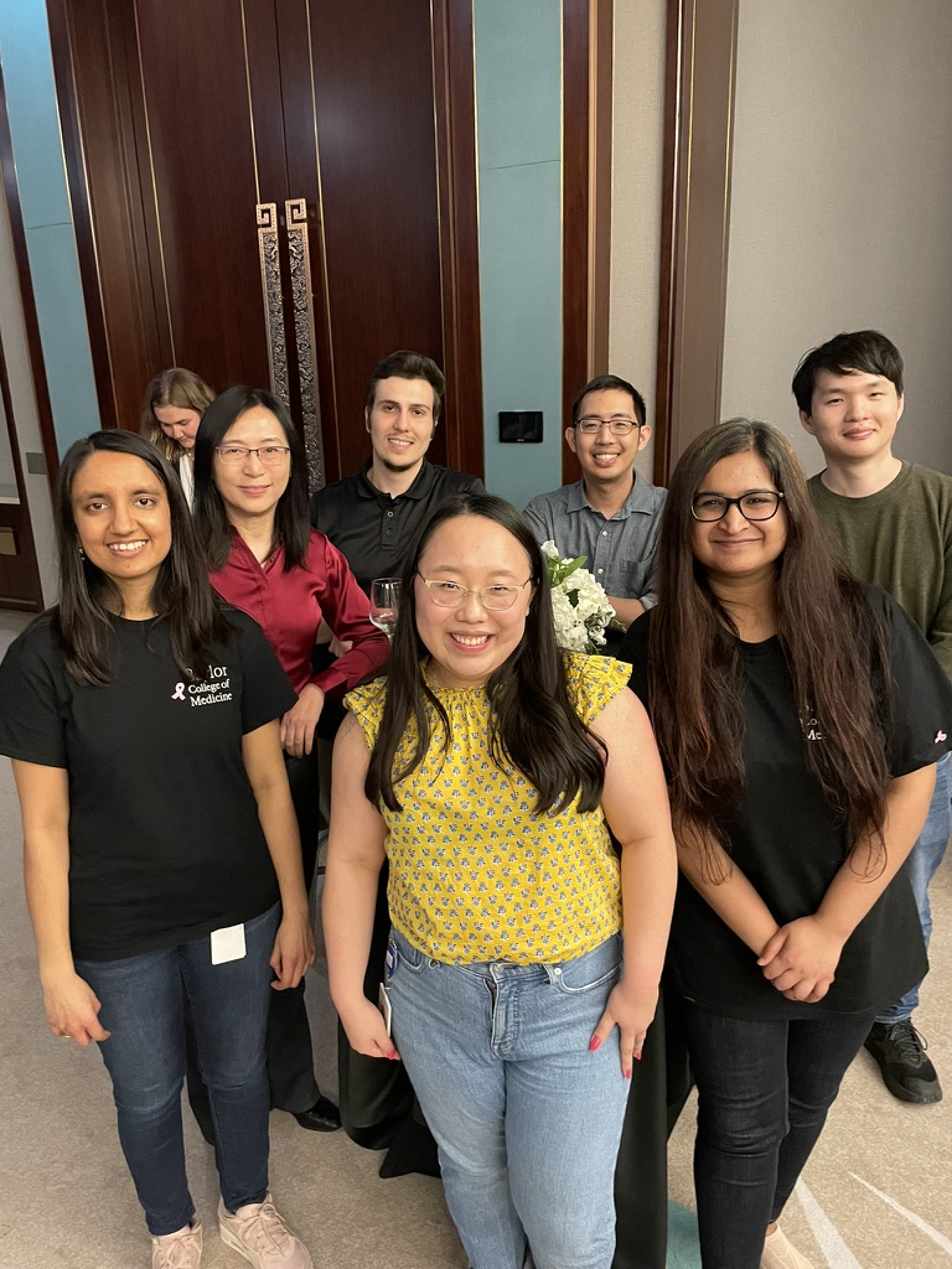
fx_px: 953
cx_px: 476
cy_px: 634
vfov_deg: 67.3
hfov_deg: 53.1
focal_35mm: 26
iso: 400
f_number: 1.6
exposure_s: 1/60
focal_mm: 4.2
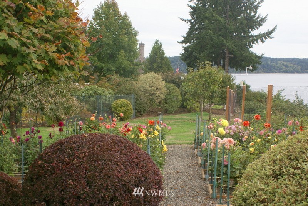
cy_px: 103
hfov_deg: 49.5
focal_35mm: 39
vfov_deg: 34.3
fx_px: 334
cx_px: 154
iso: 100
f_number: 8
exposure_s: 1/125
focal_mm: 26
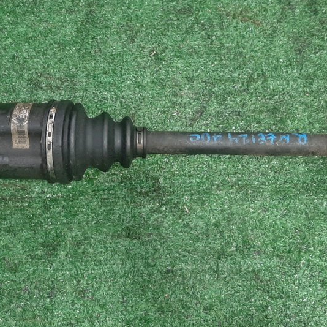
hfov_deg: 27.6
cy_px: 132
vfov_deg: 27.7
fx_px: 663
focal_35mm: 62
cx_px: 123
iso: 173
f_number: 1.7
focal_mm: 3.93
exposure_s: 1/25
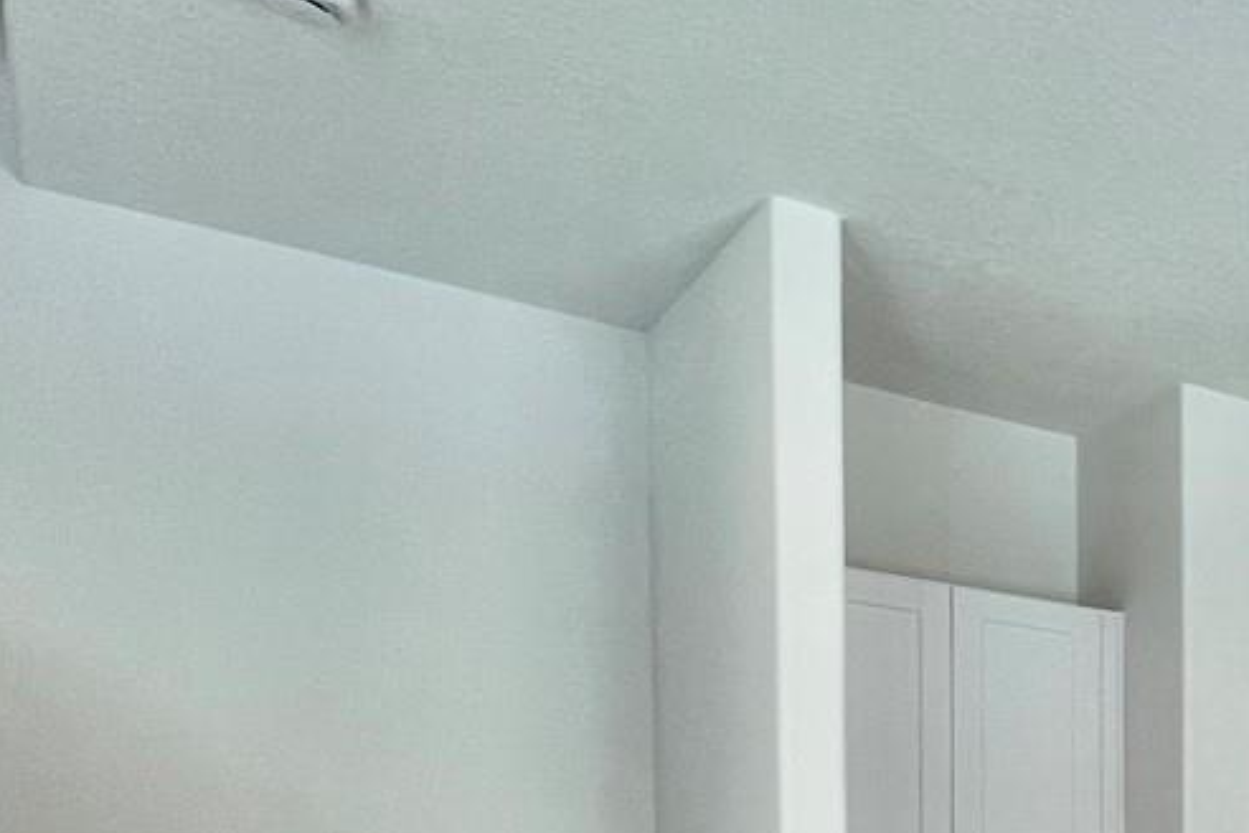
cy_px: 1054
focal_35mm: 44
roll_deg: -0.6
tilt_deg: -3.3
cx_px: 1843
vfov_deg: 26.4
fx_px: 1526
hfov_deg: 29.1
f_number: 1.8
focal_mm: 1.57
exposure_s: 1/120
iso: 100
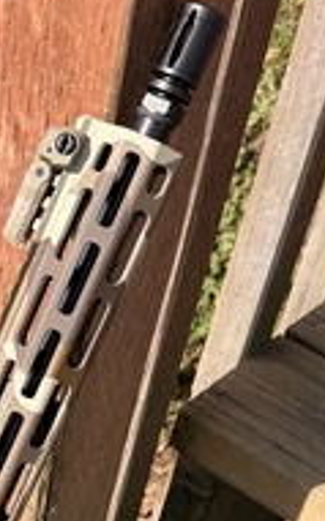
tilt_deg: -54.3
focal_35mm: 80
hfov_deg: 15.4
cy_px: 690
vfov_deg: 22.8
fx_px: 1136
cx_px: -112
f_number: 1.78
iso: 80
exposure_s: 1/3584
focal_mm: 6.76
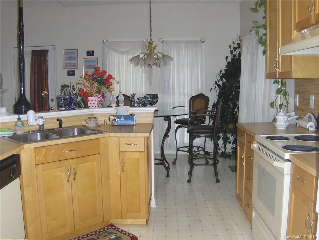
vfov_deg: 40.7
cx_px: 160
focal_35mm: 35
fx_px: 323
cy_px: 120
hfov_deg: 52.6
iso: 100
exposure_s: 1/60
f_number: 2.8
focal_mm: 7.5
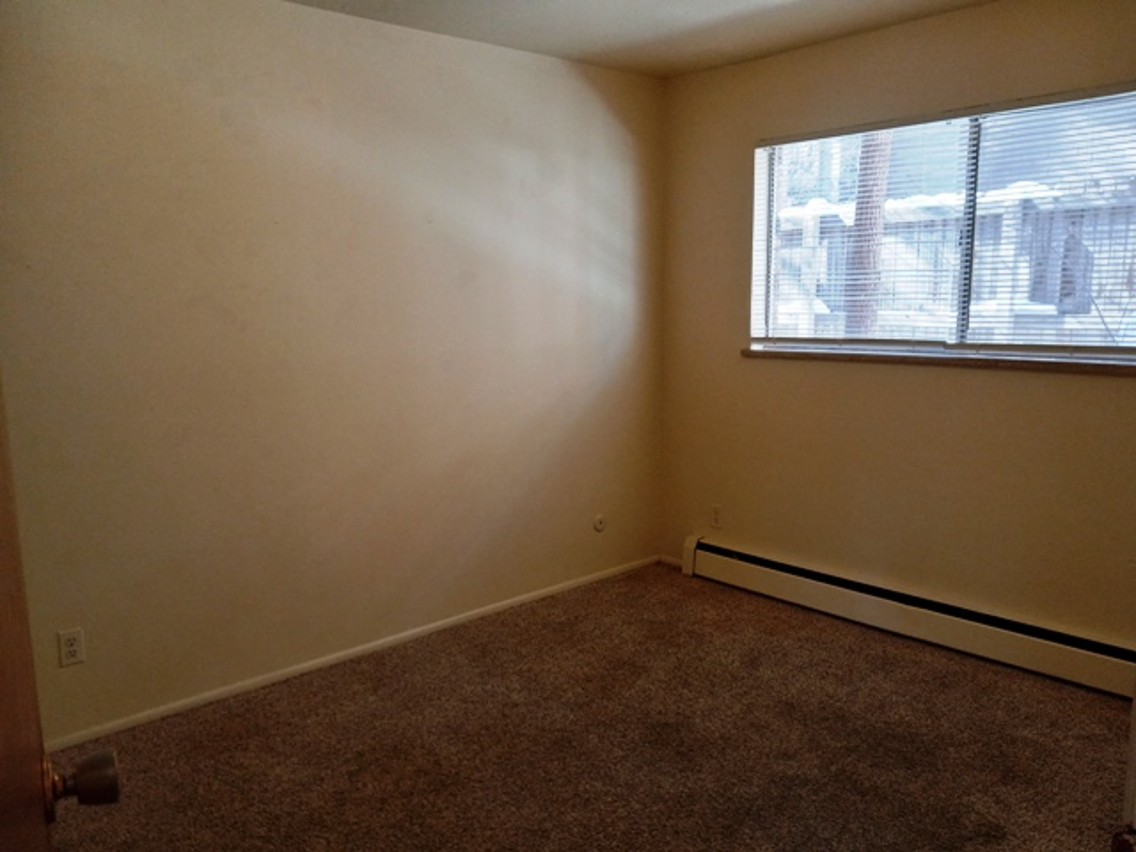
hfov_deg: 65.3
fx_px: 886
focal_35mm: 27
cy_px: 426
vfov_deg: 51.4
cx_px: 568
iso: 100
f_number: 1.8
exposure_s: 1/60
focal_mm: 3.94
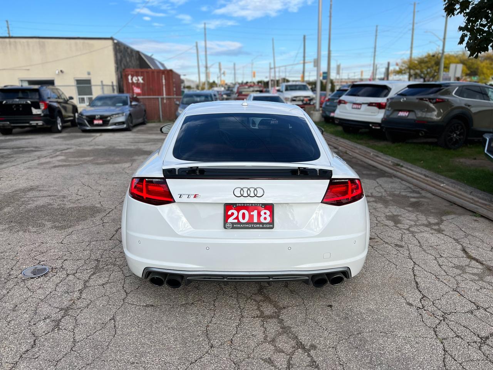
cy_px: 185
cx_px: 246
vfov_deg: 53.1
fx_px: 370
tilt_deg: -13.9
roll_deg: +1.6
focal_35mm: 26
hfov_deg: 67.3
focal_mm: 5.7
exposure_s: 1/2841
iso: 50
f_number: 1.5
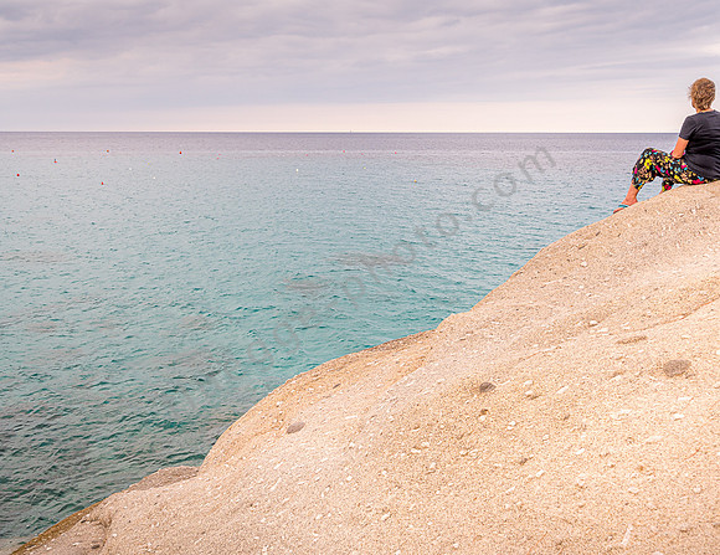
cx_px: 415
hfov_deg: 50.4
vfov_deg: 40.0
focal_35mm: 36
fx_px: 762
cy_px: 278
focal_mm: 33
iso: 640
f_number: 6.3
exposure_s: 1/320
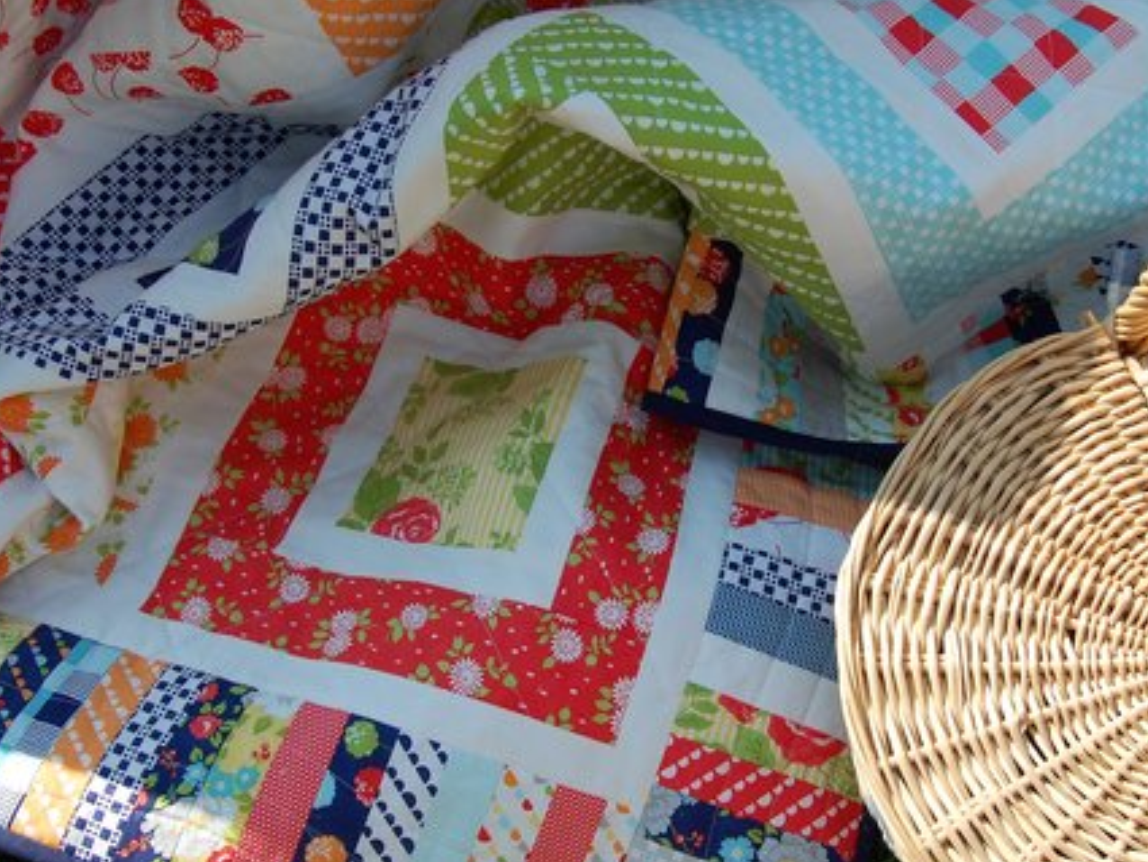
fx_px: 1891
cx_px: 689
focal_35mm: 57
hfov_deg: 33.7
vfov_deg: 25.7
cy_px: 446
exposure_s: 1/250
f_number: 8
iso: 200
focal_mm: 28
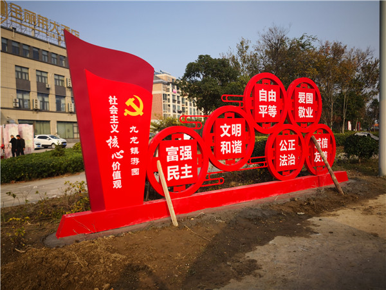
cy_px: 145
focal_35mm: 27
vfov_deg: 51.4
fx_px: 301
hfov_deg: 65.3
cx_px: 193
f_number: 1.6
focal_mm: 3.95
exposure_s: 1/1333
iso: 50
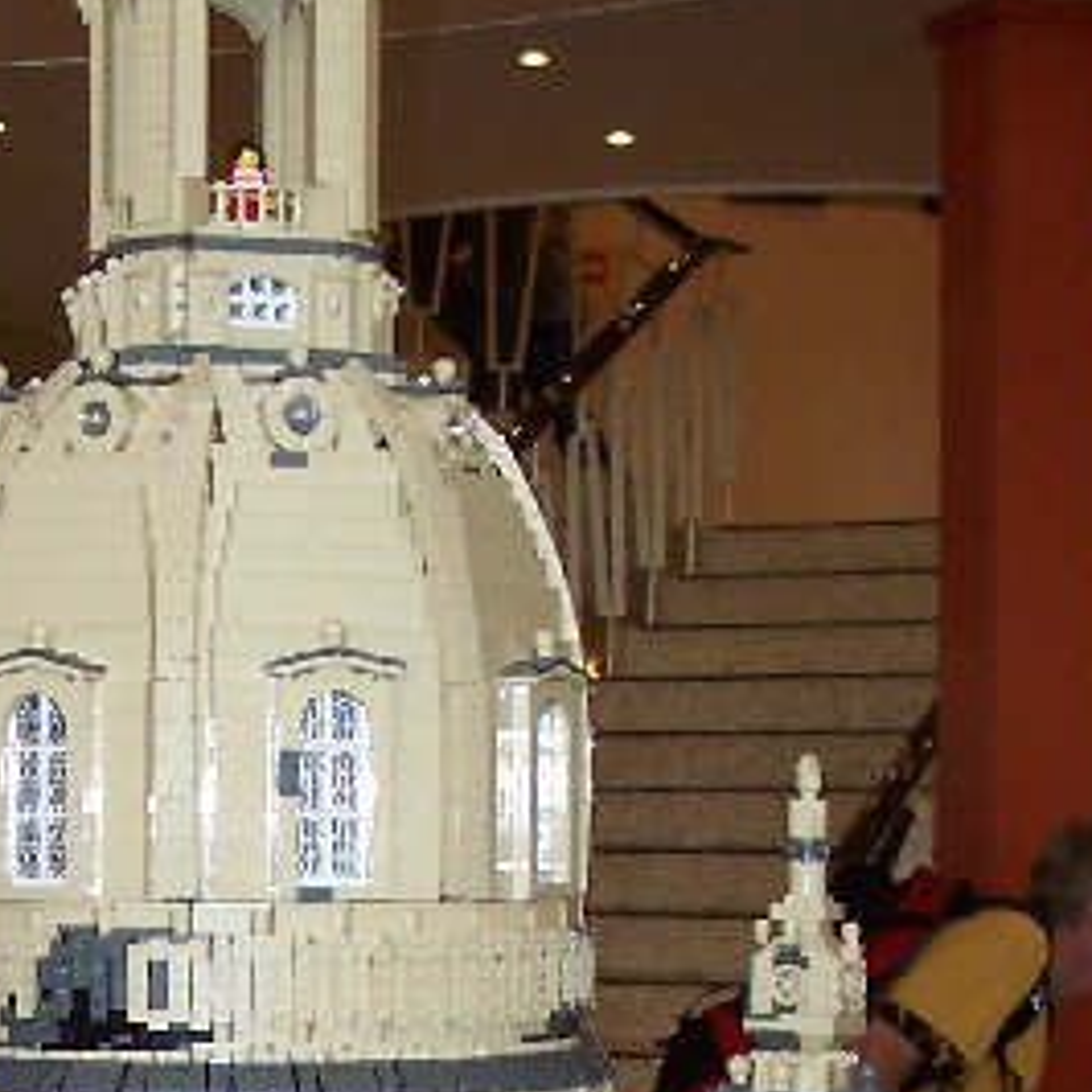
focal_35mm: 100
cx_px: 213
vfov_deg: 16.9
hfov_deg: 17.3
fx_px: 3569
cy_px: 1168
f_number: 2.8
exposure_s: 1/60
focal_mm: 5.6
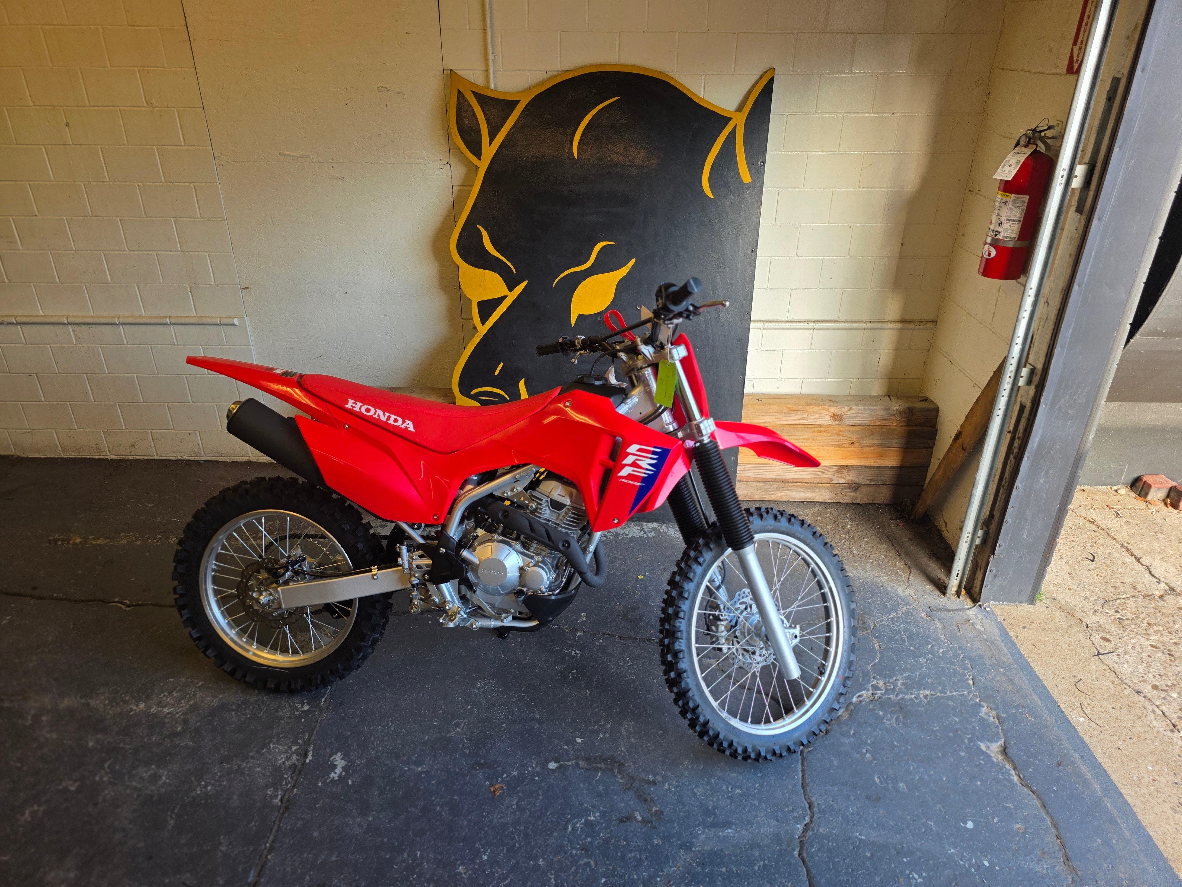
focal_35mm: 23
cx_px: 591
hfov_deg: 73.9
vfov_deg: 58.9
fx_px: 785
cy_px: 444
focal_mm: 6.3
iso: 50
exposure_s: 1/120
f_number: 1.7
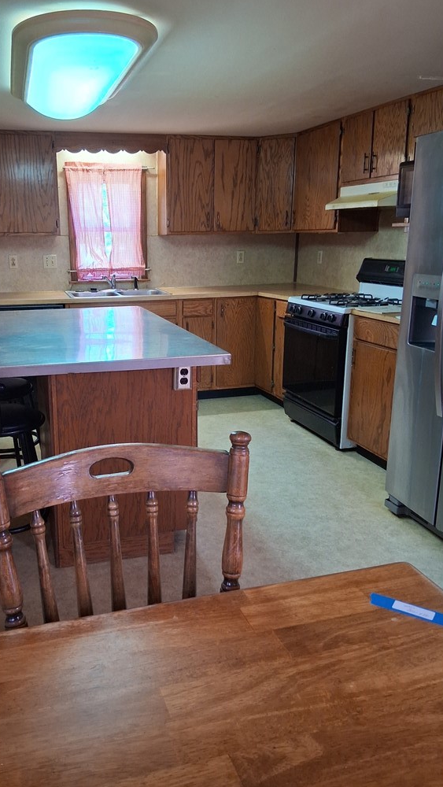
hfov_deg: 39.8
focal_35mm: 29
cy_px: 386
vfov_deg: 66.0
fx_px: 605
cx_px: 152
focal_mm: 3.98
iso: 320
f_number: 1.8
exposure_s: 1/50
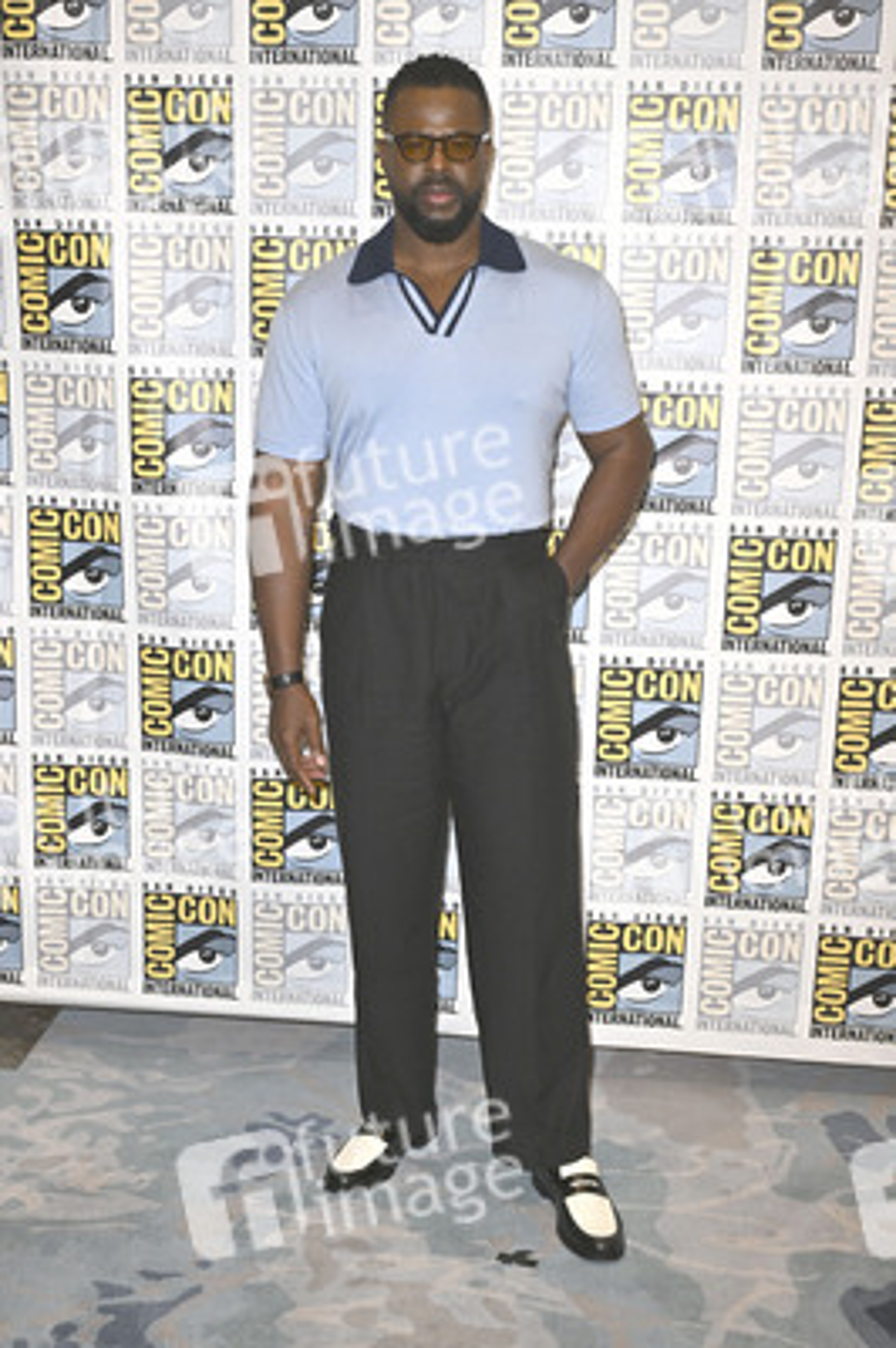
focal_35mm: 37
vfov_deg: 51.9
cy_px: 674
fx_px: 1384
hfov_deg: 35.9
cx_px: 448
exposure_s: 1/250
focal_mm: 37
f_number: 5
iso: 2500
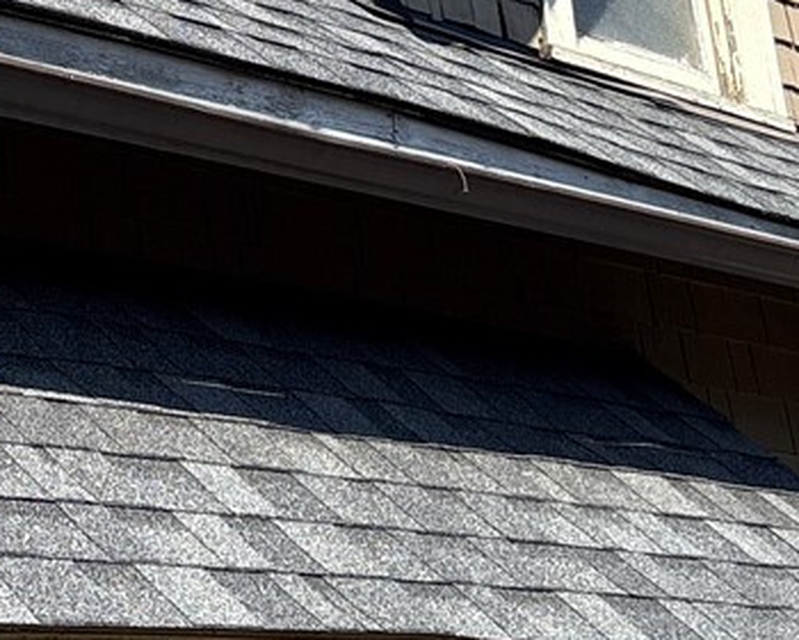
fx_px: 2743
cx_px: 78
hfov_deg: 16.4
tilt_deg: +25.9
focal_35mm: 116
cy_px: -318
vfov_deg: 12.6
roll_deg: +3.1
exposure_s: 1/2747
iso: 50
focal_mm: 5.96
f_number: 1.6
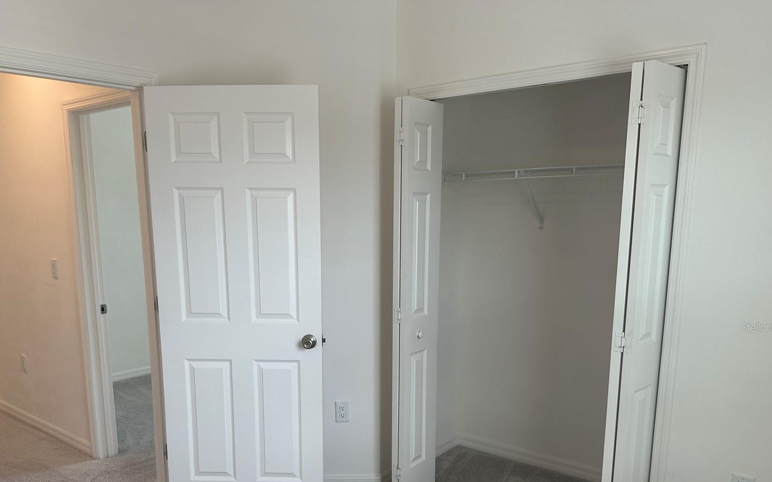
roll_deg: -1.1
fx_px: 610
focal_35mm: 29
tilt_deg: -11.1
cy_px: 327
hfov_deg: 64.5
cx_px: 353
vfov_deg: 42.5
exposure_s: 1/120
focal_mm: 6.86
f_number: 1.78
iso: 64
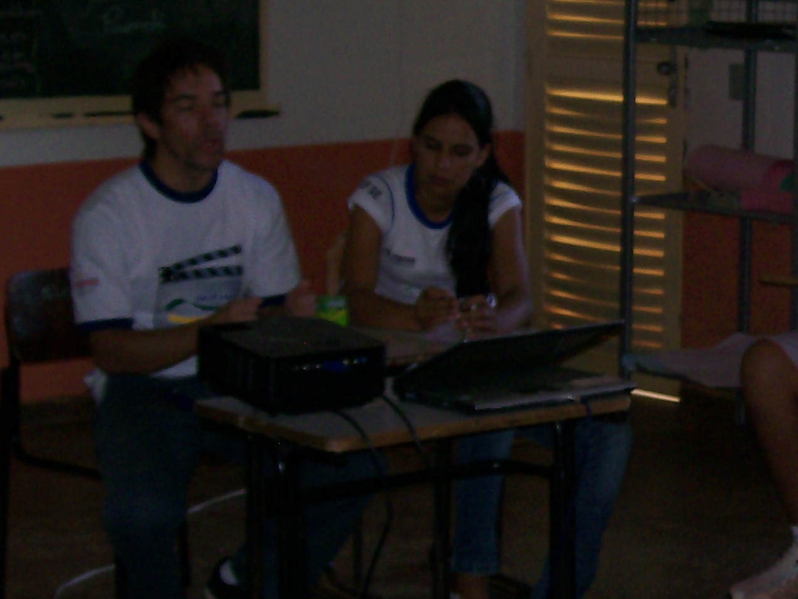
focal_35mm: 109
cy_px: 394
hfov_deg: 17.6
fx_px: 2513
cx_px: 824
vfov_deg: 13.6
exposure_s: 1/73.1
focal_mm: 7.6
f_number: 3
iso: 80
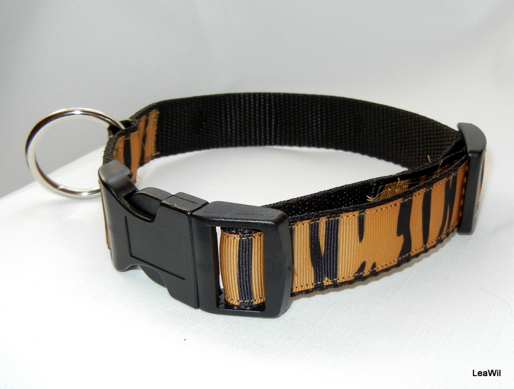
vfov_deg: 47.0
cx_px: 257
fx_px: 447
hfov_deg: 59.8
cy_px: 194
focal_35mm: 30
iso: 160
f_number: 3.5
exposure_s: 1/203
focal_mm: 5.4
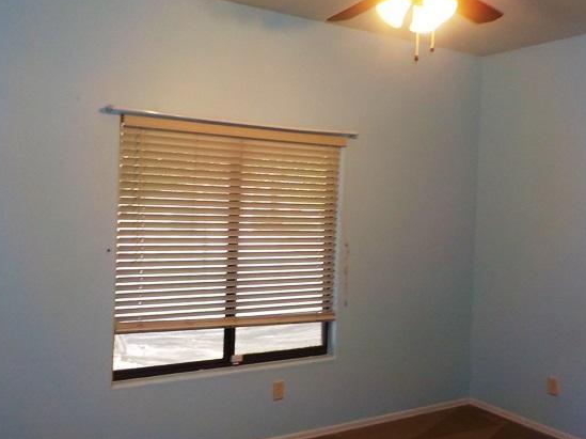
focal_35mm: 35
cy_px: 219
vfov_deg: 40.7
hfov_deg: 52.6
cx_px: 282
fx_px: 592
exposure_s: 1/30
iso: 220
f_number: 3.3
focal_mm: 4.1
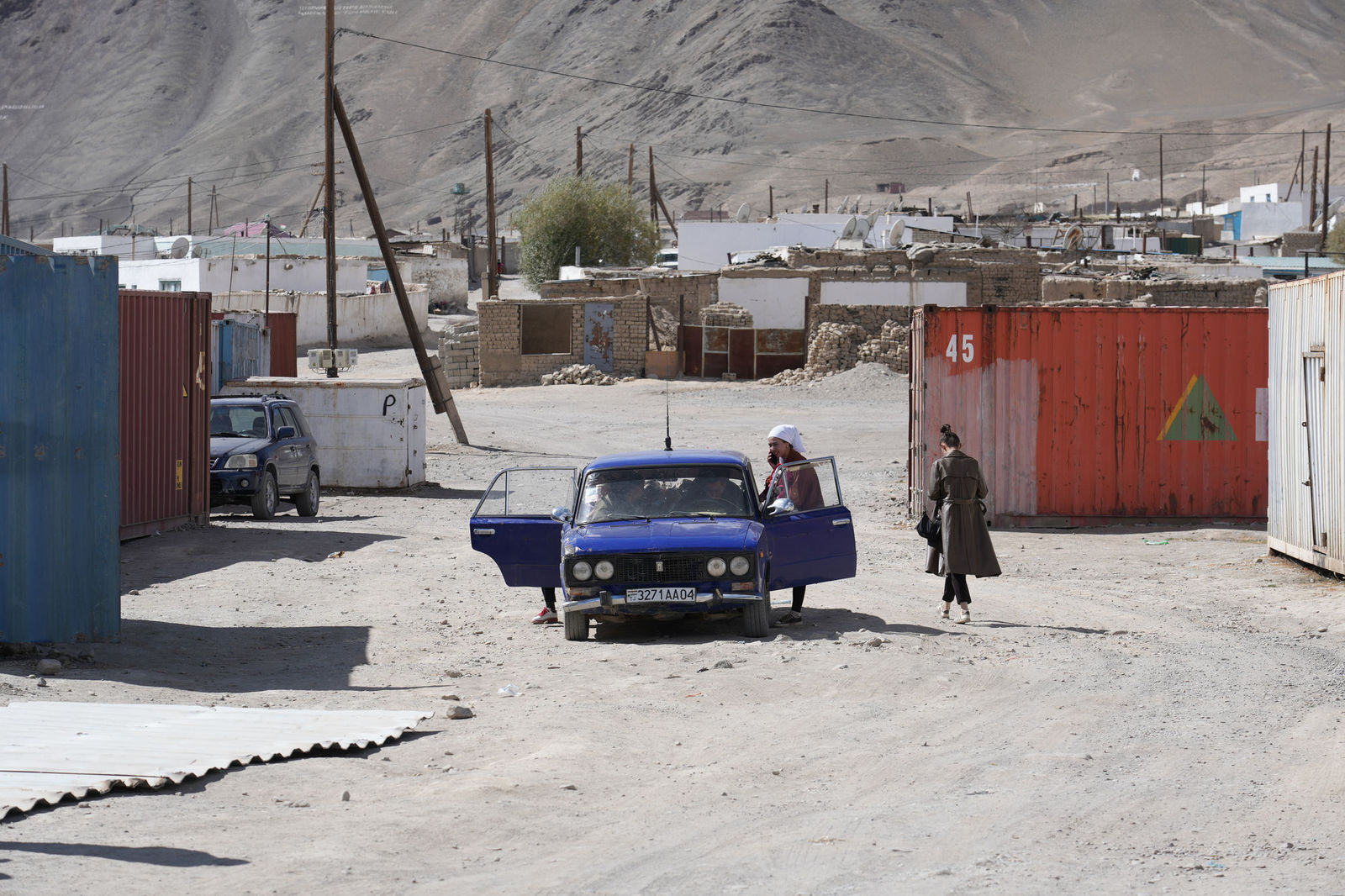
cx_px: 672
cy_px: 448
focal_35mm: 105
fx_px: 3922
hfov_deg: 19.5
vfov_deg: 13.0
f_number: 6.3
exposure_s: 1/400
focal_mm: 105
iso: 100
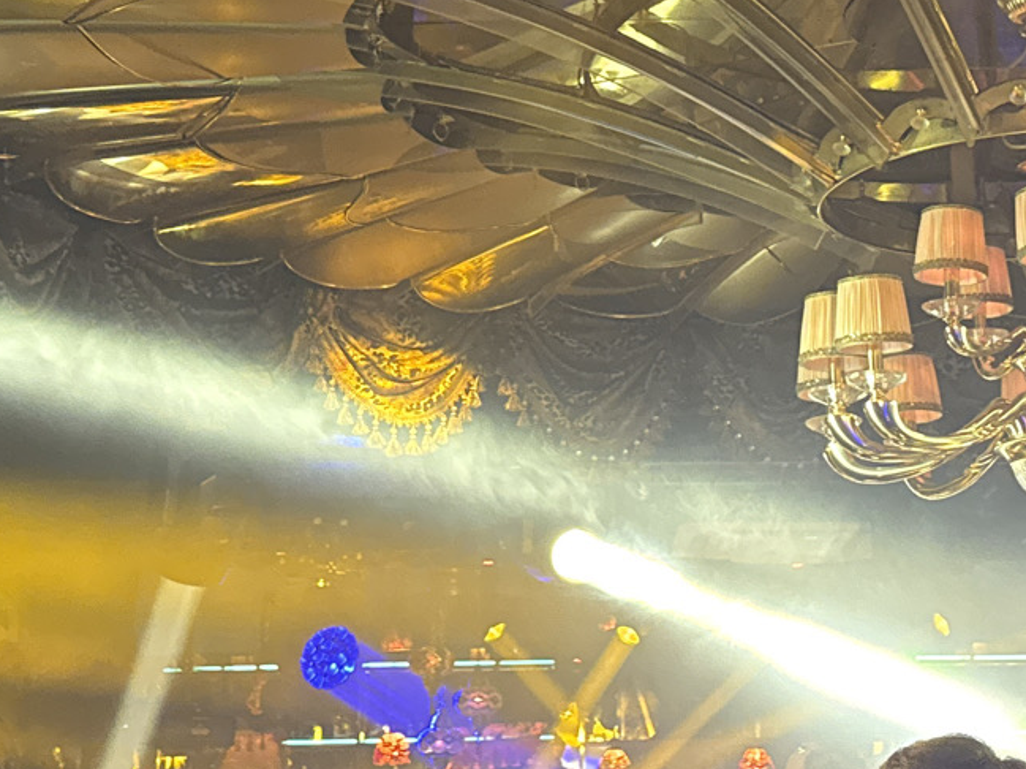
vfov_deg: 19.8
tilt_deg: +18.5
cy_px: 204
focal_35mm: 74
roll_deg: +0.8
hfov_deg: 26.2
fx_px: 2192
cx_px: 699
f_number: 1.78
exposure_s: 1/30
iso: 800
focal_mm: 6.76
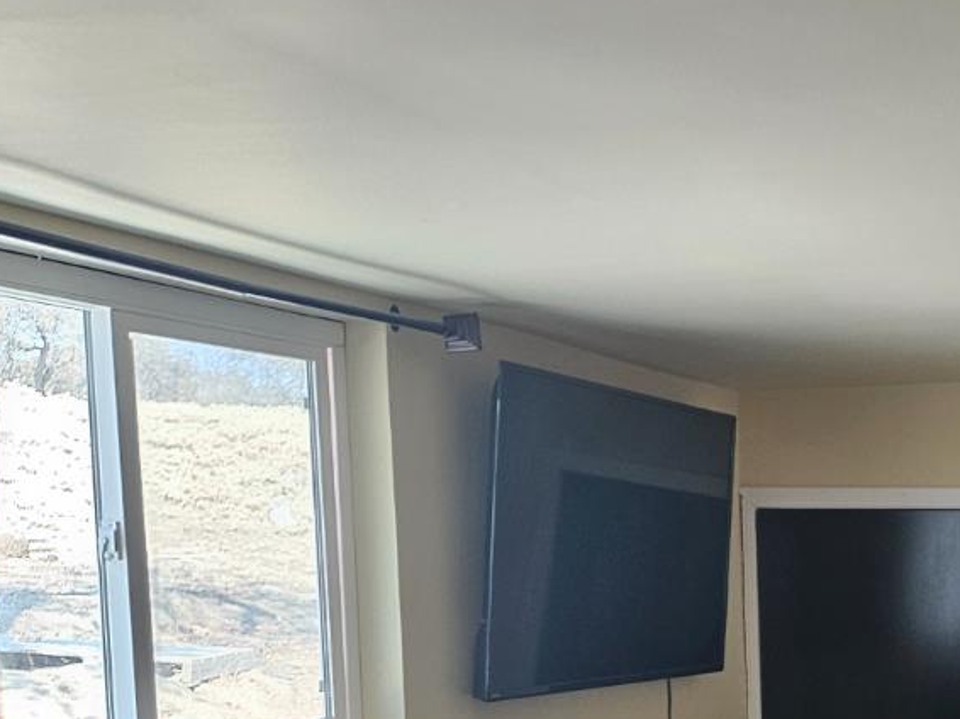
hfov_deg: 27.0
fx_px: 1691
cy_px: 718
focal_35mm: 61
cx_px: 1225
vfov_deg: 23.0
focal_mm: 5.4
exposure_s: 1/170
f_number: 1.8
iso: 320
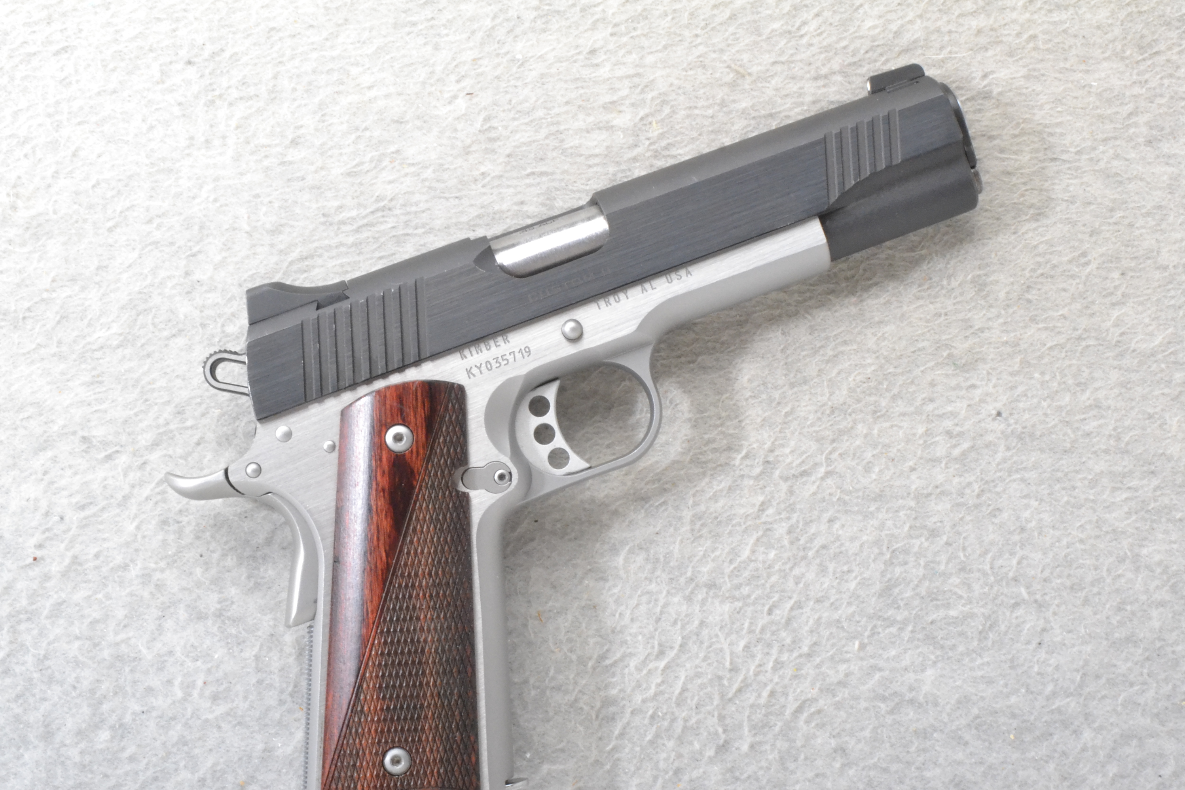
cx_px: 592
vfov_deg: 22.4
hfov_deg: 33.1
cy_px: 448
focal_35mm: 61
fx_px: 1994
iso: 3200
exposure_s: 1/160
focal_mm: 35
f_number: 20
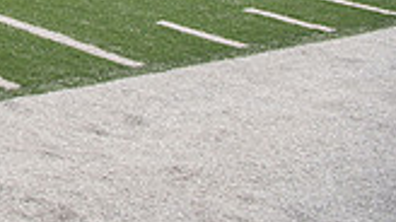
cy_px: -228
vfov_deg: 12.0
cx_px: -292
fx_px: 934
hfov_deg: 19.0
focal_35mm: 89
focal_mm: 24
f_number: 7.1
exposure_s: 1/1000
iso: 200
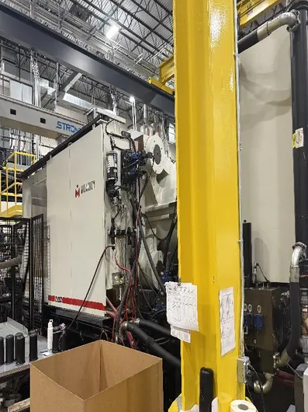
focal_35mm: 29
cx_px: 146
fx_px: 344
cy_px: 234
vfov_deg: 61.4
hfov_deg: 48.2
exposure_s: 1/60
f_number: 1.78
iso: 250
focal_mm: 6.76
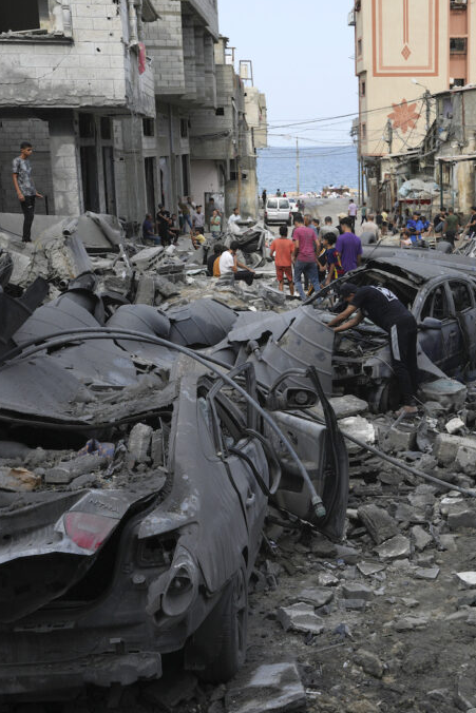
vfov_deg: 37.5
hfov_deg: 25.1
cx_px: 382
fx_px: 1051
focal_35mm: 53
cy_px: 356
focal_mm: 35
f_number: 9
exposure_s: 1/400
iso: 200
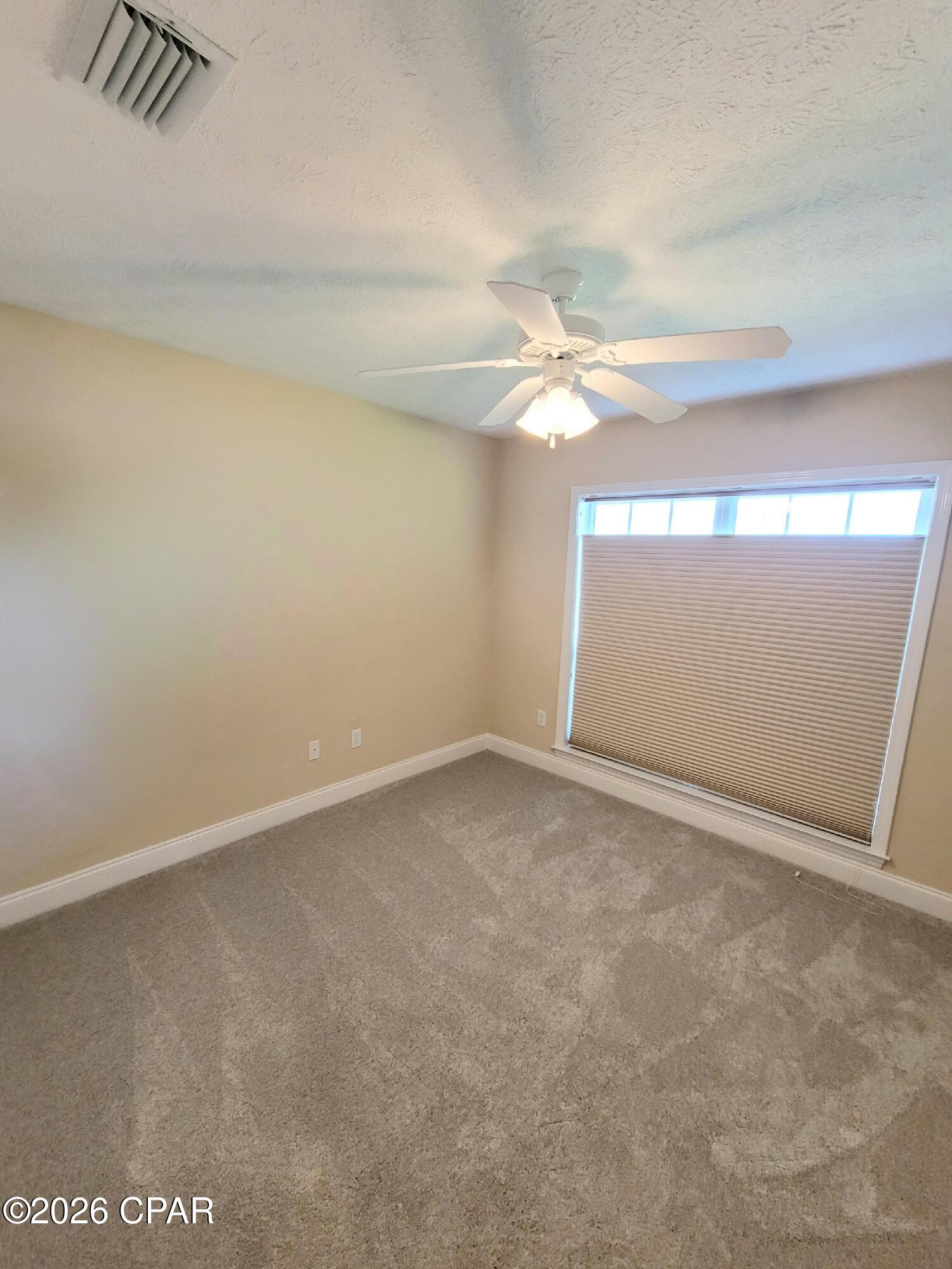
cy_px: 634
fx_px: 477
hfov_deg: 89.9
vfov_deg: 106.2
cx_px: 476
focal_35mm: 13
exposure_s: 1/60.2
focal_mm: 2.2
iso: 250
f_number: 2.2
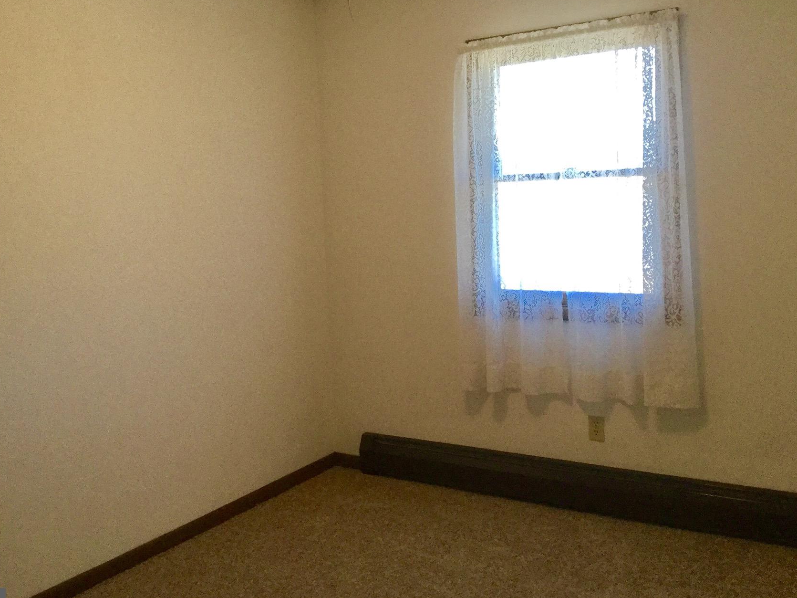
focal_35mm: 38
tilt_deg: -3.6
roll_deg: +3.8
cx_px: 375
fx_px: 875
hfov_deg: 49.0
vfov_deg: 37.7
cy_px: 261
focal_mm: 3.3
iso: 40
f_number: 2.4
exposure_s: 1/30
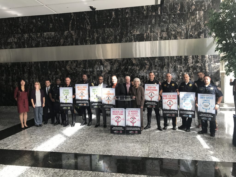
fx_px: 191
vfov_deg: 49.7
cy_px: 88
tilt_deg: -3.9
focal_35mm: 28
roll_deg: +2.0
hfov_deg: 63.4
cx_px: 118
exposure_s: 1/60
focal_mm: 3.99
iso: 25
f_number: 1.8
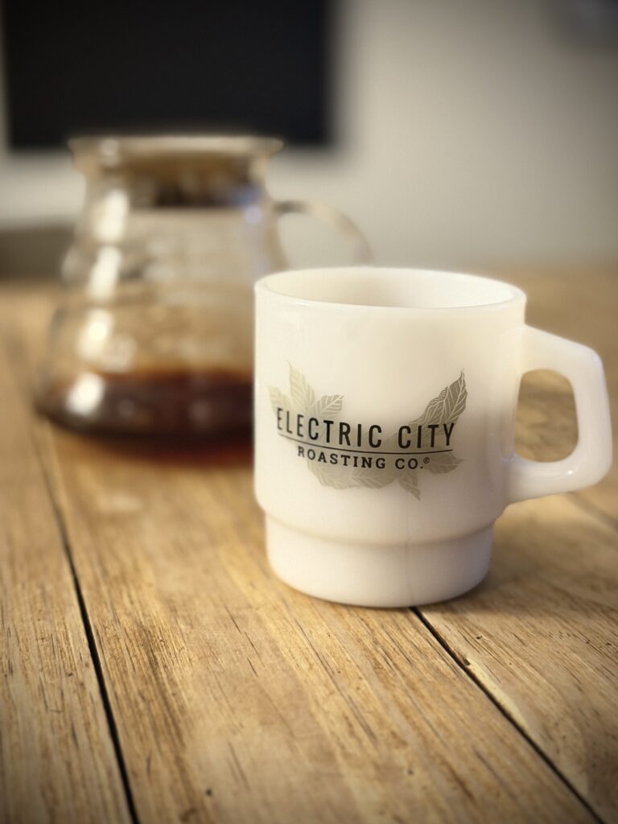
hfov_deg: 30.3
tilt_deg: -13.5
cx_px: 309
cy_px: 412
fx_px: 1143
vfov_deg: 39.7
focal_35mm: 48
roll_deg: -3.0
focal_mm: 6.76
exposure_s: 1/30
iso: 800
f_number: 1.78
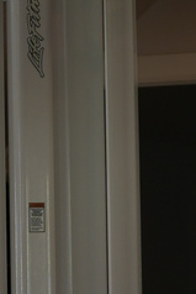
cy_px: 274
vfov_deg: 8.8
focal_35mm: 232
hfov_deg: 5.9
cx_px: -46
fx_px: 1892
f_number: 2.8
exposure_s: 1/50
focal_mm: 24
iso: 100
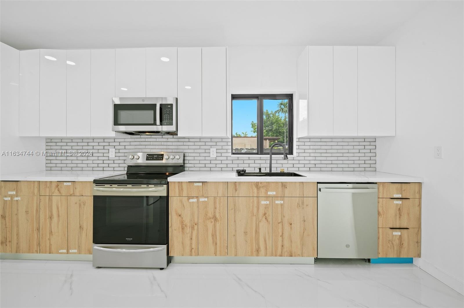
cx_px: 232
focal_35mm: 14
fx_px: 180
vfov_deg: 81.1
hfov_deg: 104.3
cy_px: 154
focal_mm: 14
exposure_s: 1/15
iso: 200
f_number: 8
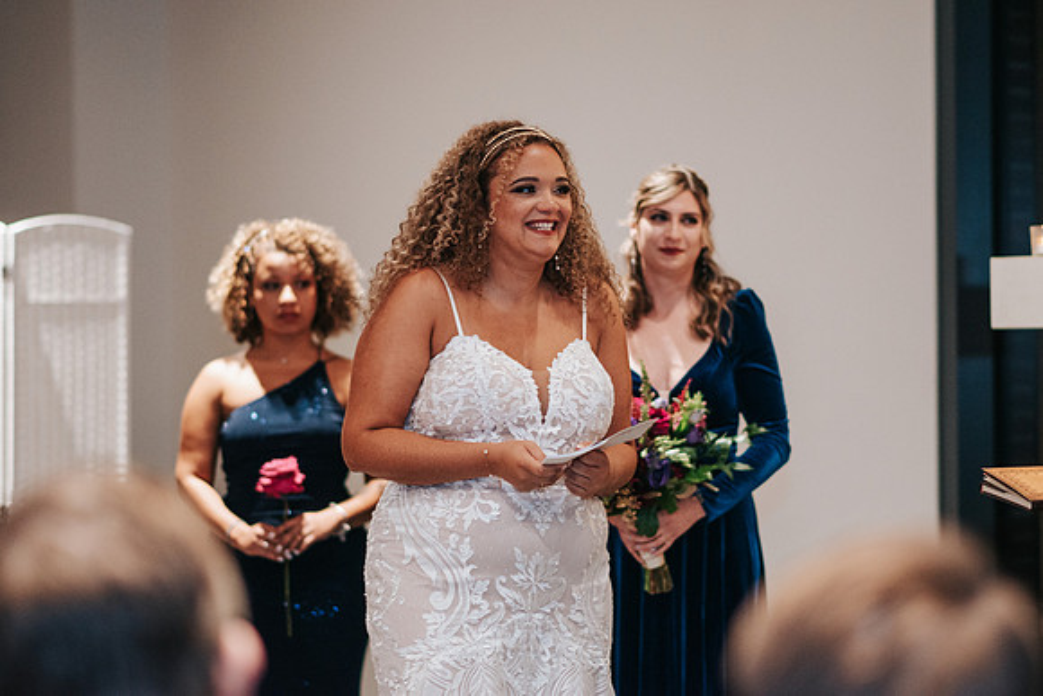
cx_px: 522
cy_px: 348
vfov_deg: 10.8
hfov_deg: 16.1
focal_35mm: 128
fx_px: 3695
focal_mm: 85
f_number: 1.8
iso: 800
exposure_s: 1/160
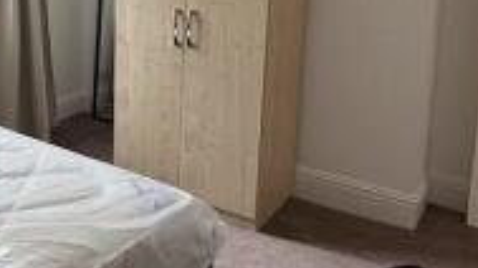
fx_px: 595
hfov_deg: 39.6
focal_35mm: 47
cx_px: 21
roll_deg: +0.1
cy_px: 11
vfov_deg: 24.4
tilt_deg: -9.2
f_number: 2.2
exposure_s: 1/116
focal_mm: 2.22
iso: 64
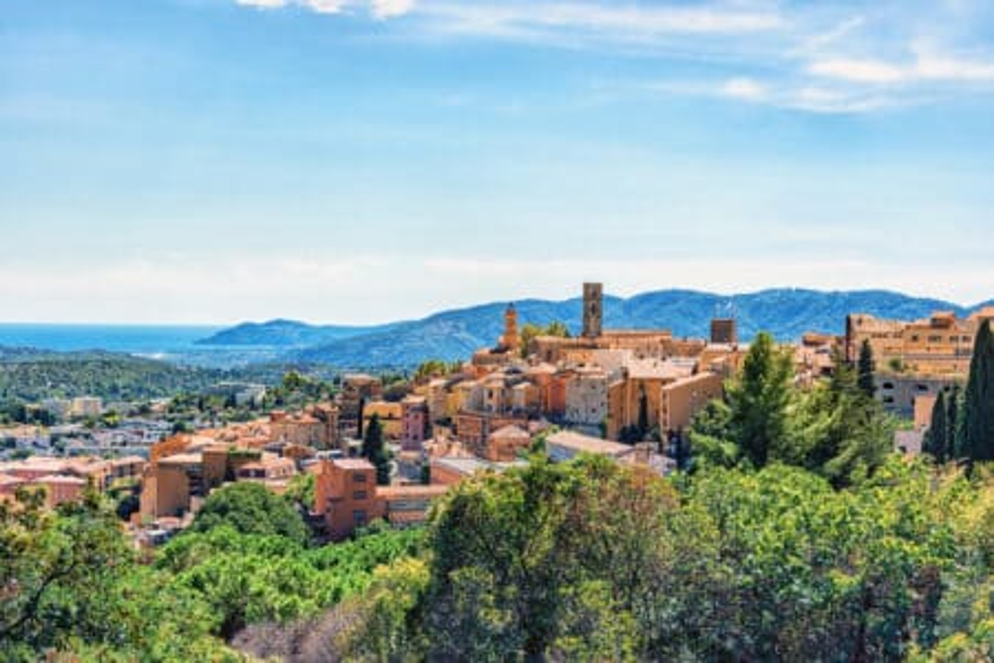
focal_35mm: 62
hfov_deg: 32.4
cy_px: 332
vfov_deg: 21.9
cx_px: 497
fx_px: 1712
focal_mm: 62
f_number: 7.1
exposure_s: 1/200
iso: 64
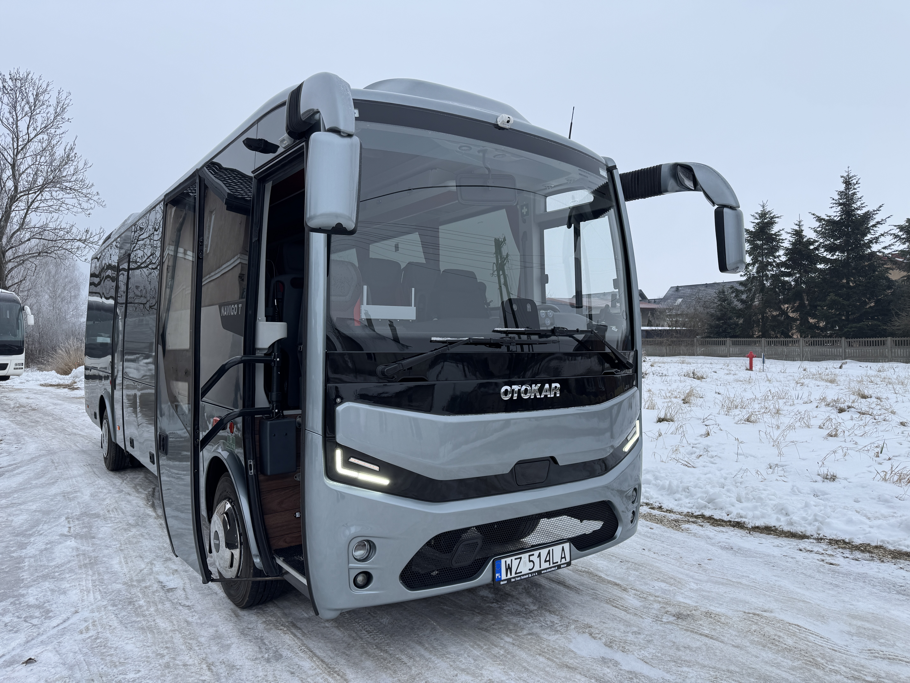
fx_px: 631
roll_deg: +1.7
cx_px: 455
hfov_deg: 71.6
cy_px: 342
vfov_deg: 56.8
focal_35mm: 24
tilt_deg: -0.6
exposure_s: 1/1059
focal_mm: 6.76
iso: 80
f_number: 1.78
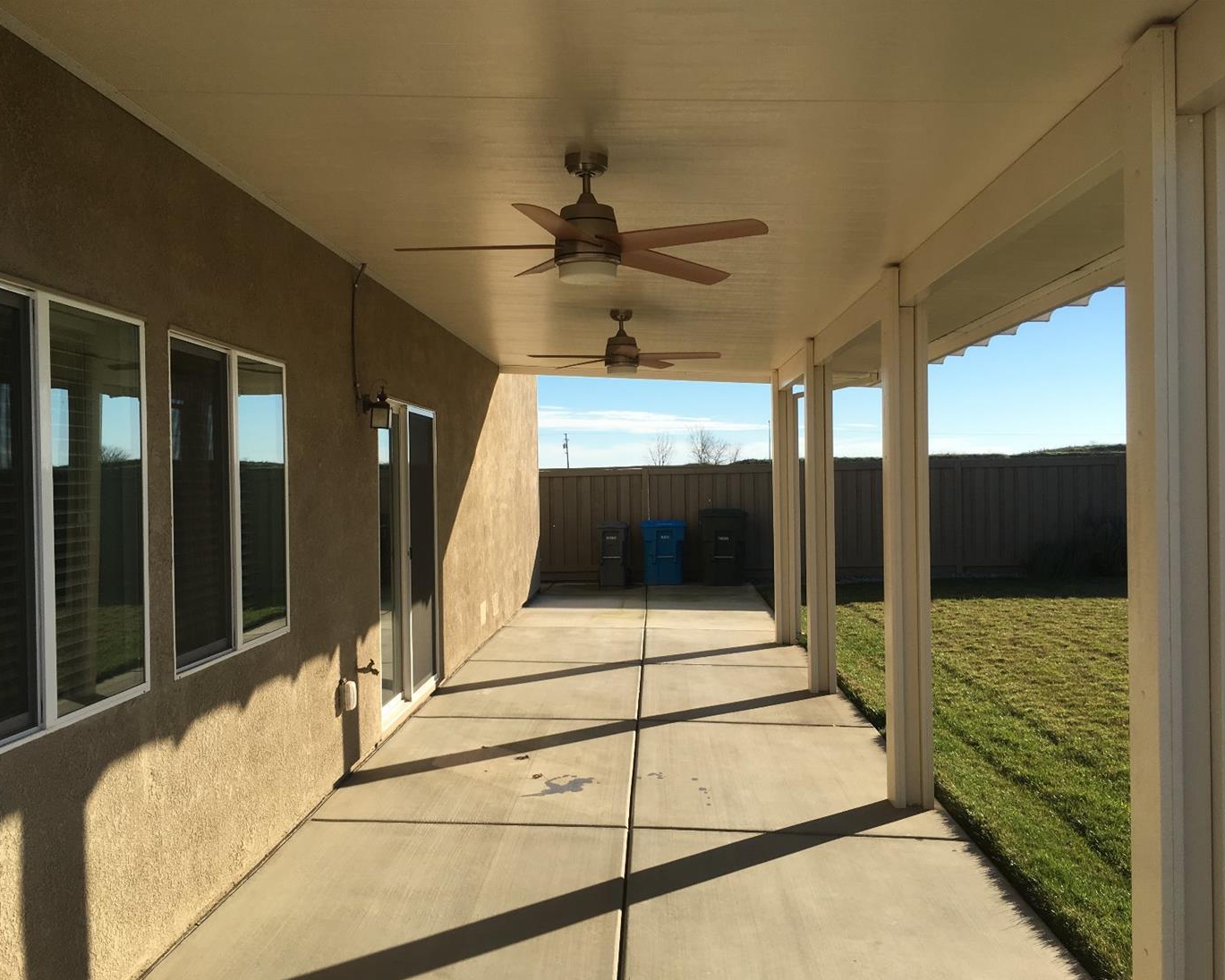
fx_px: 1124
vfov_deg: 47.1
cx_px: 567
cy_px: 502
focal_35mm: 31
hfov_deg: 57.1
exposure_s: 1/1261
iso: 25
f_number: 2.2
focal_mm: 4.15
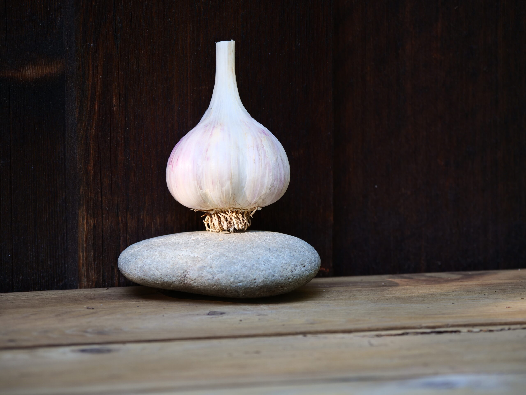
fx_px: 3039
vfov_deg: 7.4
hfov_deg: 9.9
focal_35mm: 200
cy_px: 198
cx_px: 263
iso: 200
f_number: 4
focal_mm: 100
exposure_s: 1/30
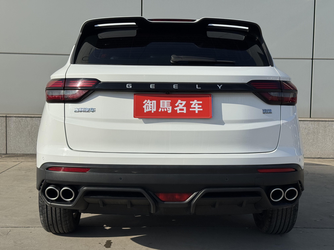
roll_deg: -0.8
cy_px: 125
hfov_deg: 39.7
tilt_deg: -3.0
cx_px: 167
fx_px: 463
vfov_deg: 30.3
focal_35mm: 48
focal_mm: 6.76
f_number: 1.78
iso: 64
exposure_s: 1/10526
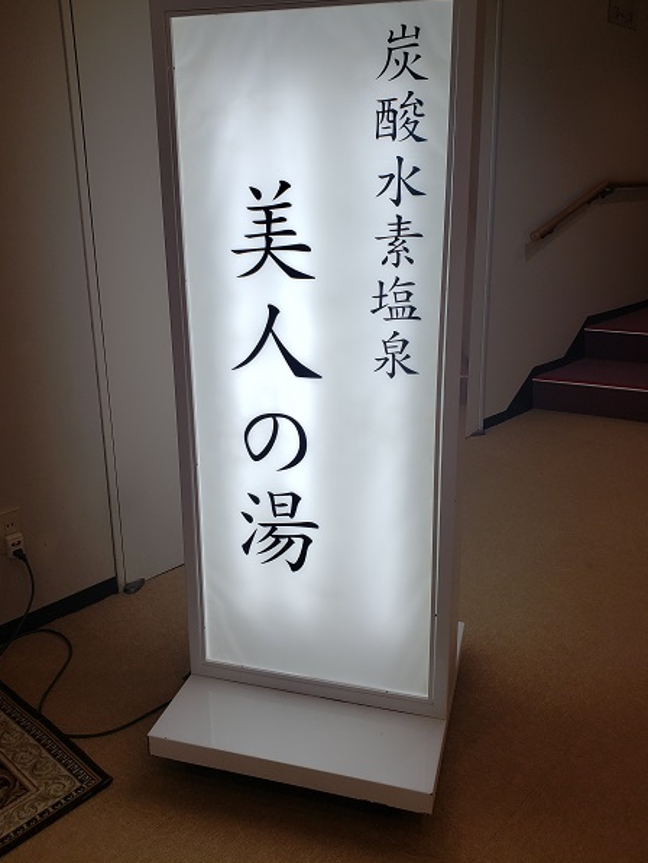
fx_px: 724
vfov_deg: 61.5
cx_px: 325
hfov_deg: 48.2
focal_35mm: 29
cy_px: 386
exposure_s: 1/100
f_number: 2.4
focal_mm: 4.3
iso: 50
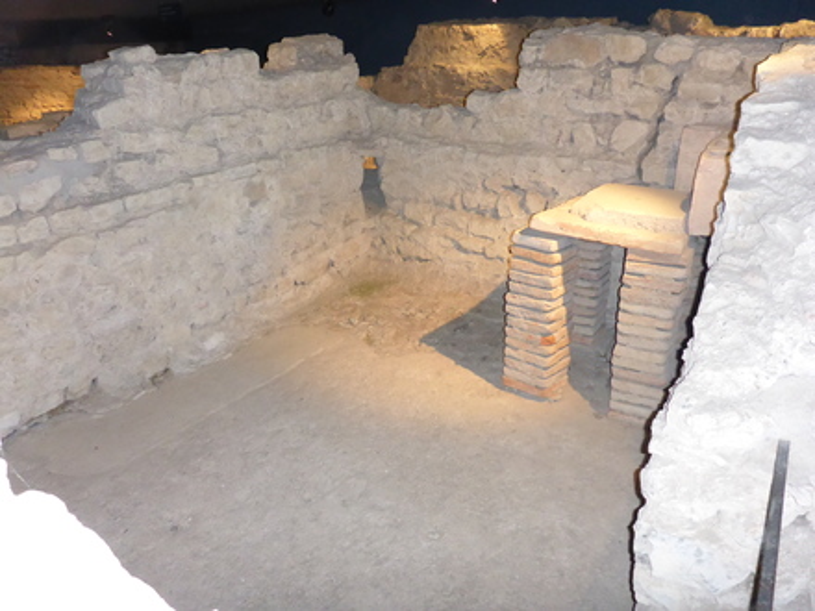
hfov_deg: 63.4
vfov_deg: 49.7
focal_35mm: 28
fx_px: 659
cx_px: 408
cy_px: 306
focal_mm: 4.9
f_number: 3.3
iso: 800
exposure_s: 1/60
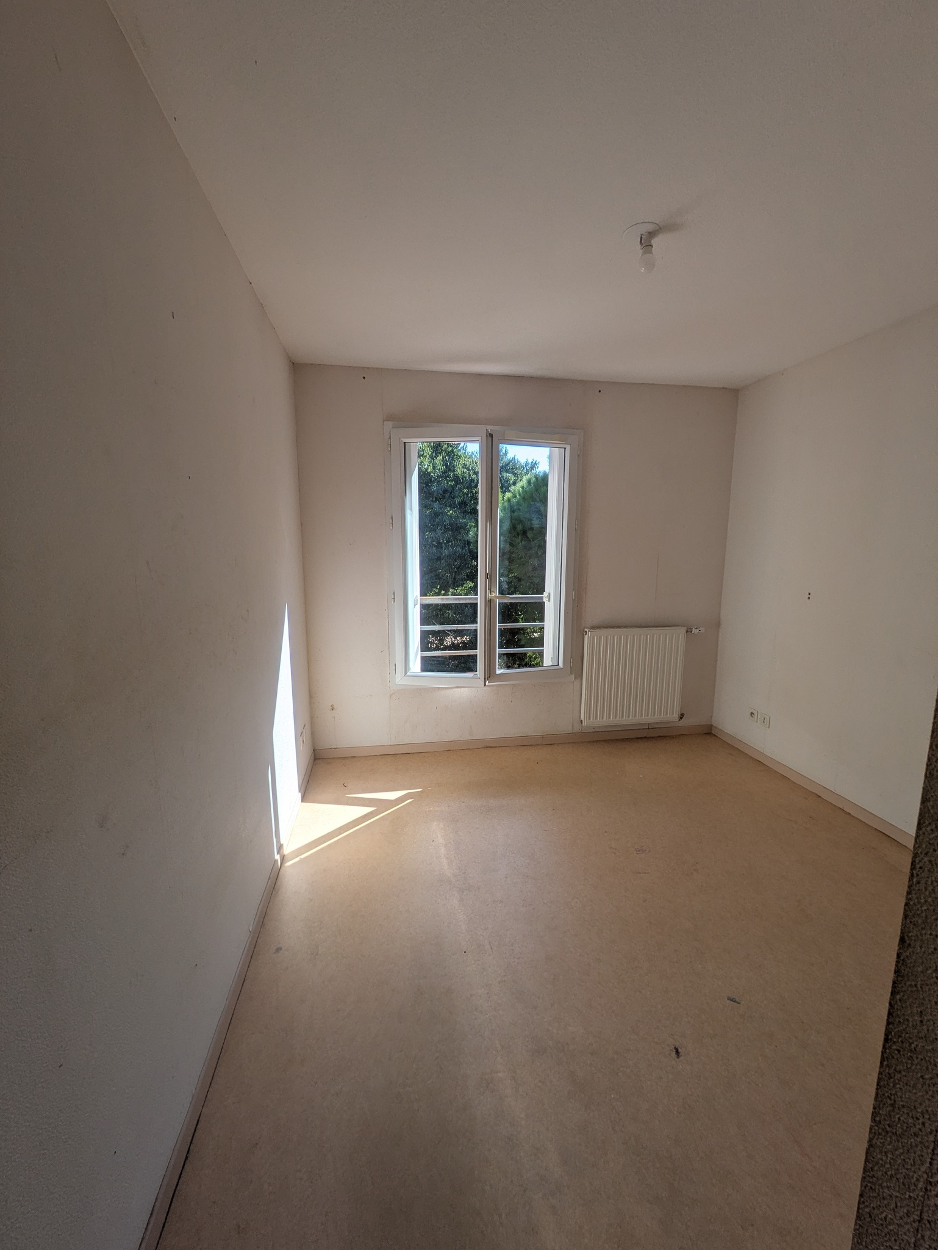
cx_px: 469
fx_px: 505
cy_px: 625
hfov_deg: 85.7
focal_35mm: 14
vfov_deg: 102.0
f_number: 2.2
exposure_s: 1/637
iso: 44
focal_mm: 1.83
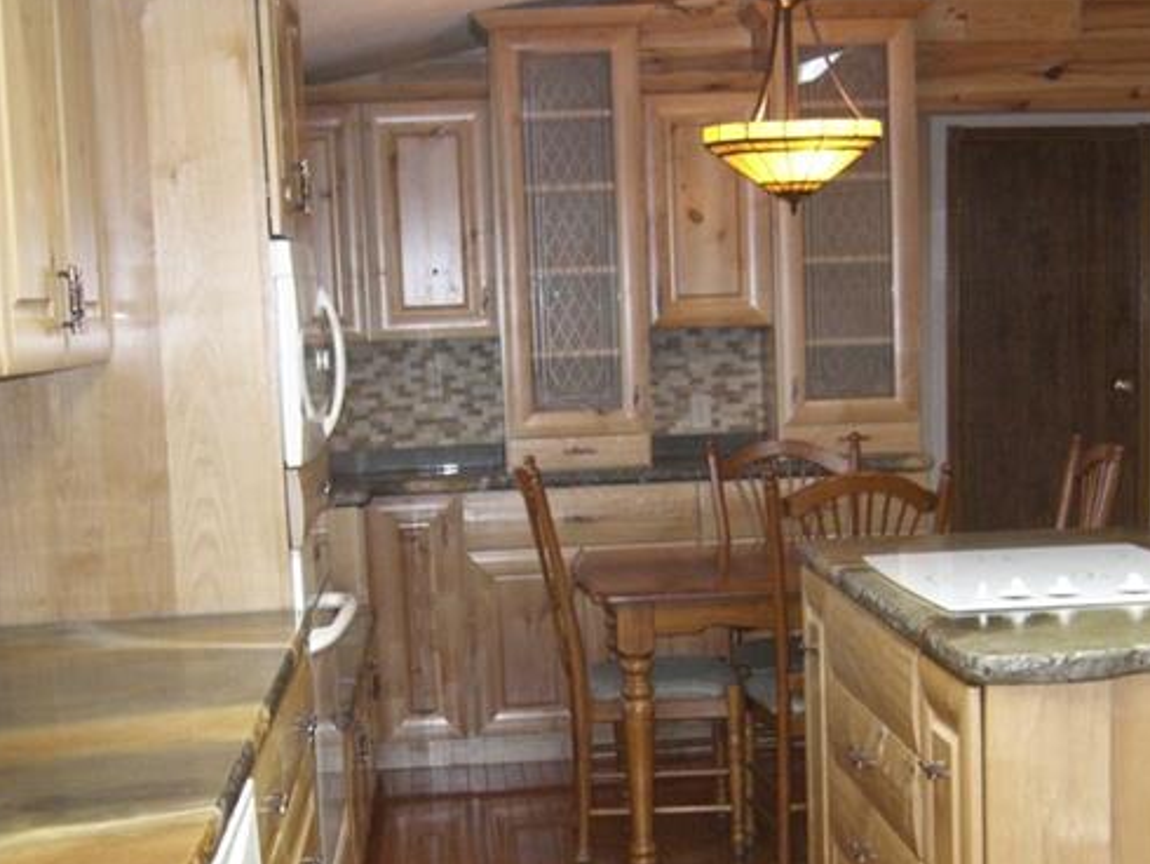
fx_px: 2061
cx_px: 617
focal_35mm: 62
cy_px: 676
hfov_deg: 31.2
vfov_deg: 23.4
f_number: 2.8
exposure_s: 1/60
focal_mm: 7.9
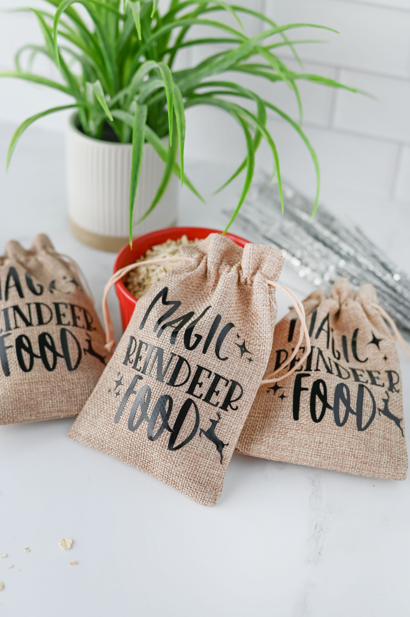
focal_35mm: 50
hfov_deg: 27.0
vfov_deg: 39.6
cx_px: 205
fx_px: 855
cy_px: 308
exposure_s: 1/100
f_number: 4.5
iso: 140
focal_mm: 50
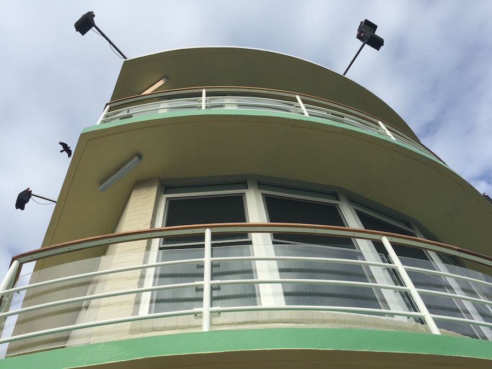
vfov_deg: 48.2
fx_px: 412
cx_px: 246
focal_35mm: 29
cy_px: 184
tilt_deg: +59.4
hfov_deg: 61.7
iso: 32
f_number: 2.2
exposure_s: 1/1068
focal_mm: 4.15
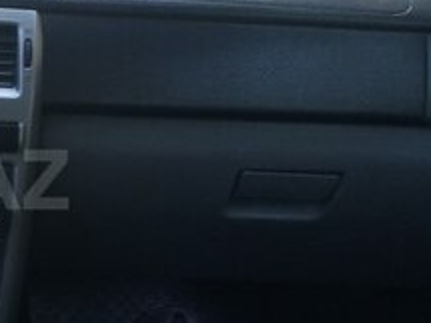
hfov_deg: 20.1
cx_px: -136
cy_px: 180
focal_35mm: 89
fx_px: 1108
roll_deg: -2.4
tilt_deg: -22.8
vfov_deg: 16.6
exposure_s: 1/100
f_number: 2.2
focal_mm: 4.15
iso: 64
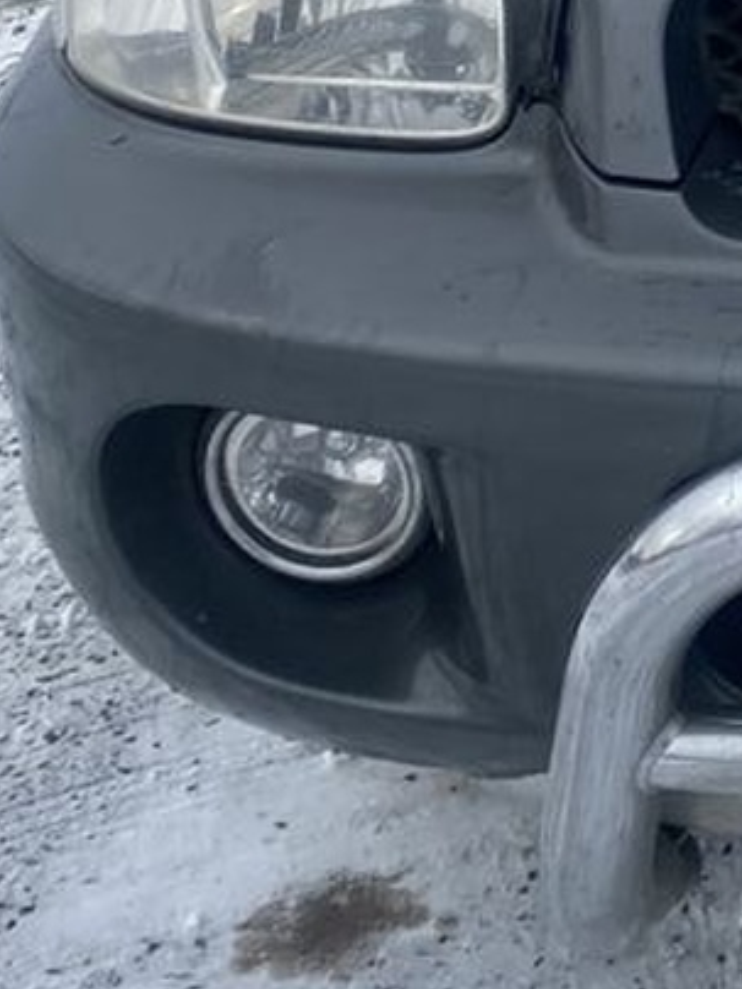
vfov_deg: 17.6
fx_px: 2944
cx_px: 1364
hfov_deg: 12.9
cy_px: -362
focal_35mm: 103
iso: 32
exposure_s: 1/1429
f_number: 1.8
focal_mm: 4.25
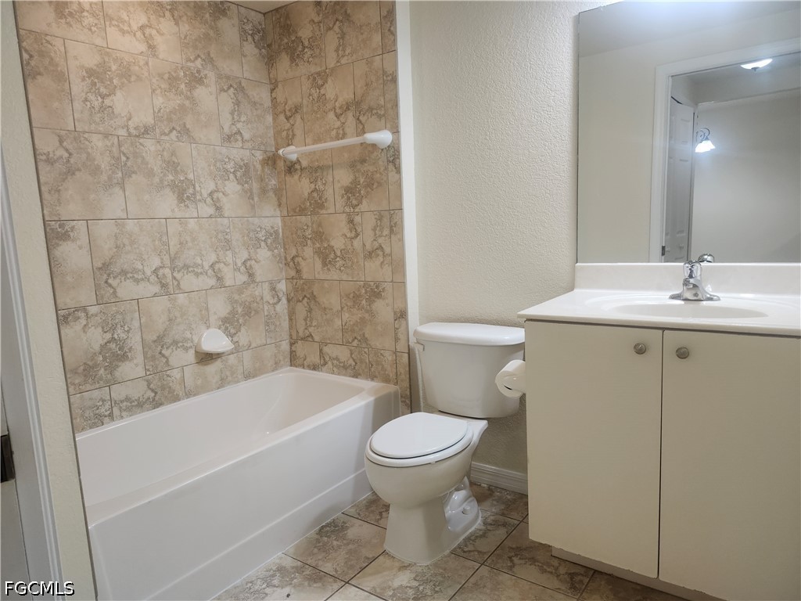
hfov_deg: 73.9
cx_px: 400
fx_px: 532
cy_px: 300
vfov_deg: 58.9
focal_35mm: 23
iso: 200
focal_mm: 5.54
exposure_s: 1/120
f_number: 1.8
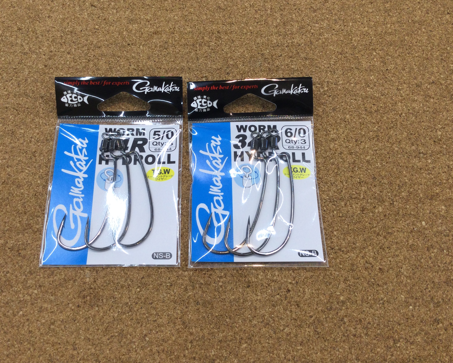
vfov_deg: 39.1
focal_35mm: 38
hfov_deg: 47.9
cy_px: 194
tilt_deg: -66.5
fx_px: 509
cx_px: 202
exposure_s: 1/60
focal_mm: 3.3
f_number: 2.4
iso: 32
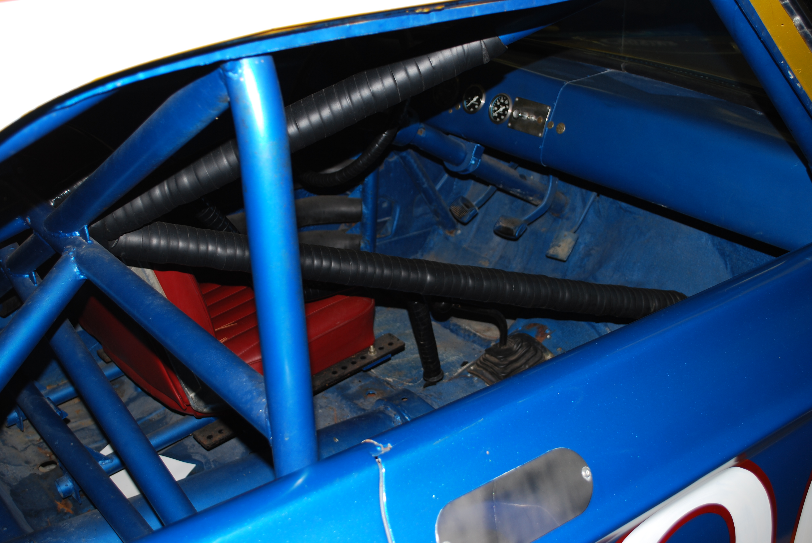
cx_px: 406
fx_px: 982
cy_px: 272
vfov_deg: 30.9
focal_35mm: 44
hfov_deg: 44.9
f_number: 4.8
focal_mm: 29
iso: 100
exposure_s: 1/125
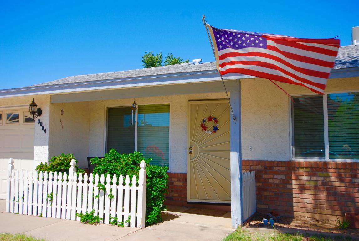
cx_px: 180
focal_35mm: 33
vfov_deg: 40.1
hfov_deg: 57.2
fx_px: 329
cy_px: 120
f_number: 7.1
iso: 100
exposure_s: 1/200
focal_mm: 22
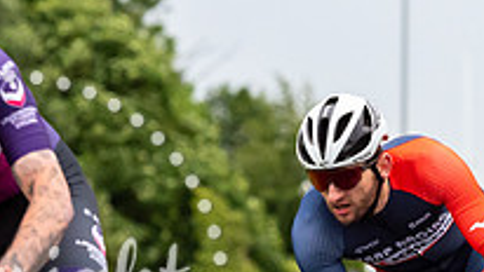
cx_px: 374
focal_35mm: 457
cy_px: 170
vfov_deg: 2.7
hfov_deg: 4.7
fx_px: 5867
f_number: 5
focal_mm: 155
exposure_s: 1/800
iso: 2500
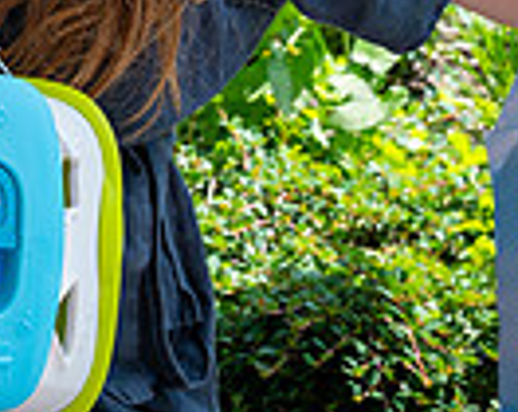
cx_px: -385
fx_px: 3472
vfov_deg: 6.7
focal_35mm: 227
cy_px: -200
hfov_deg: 8.3
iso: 250
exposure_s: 1/320
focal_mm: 55
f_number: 9
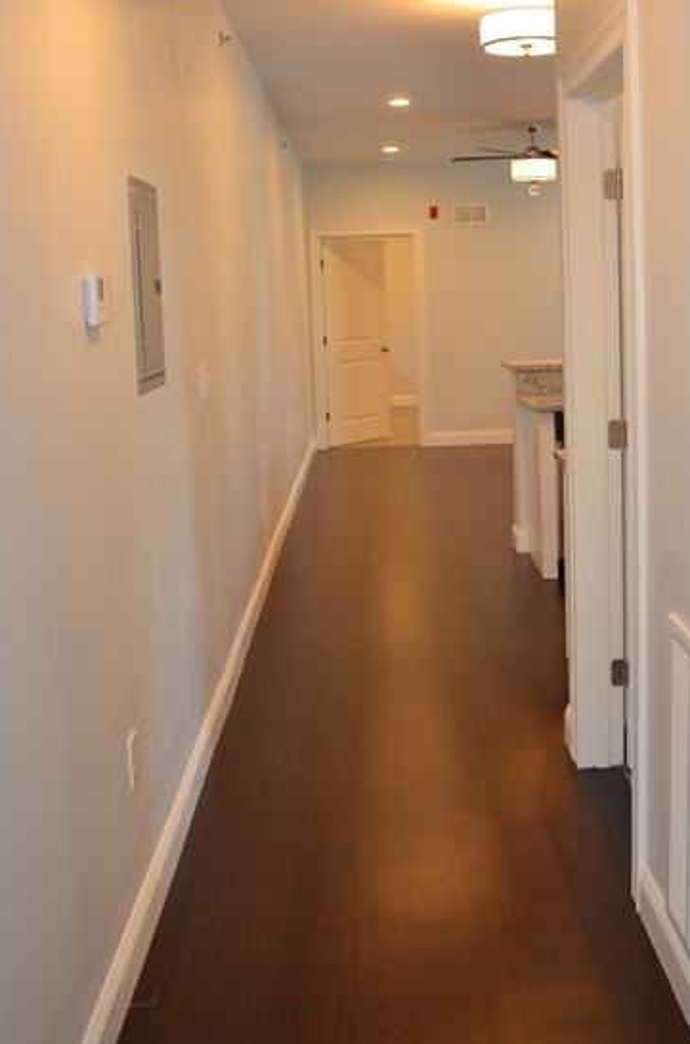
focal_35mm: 38
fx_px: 1099
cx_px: 436
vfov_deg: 50.5
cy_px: 413
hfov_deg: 34.7
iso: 720
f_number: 4
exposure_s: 1/60
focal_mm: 18
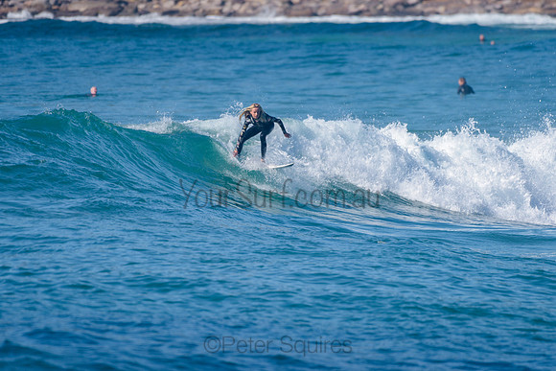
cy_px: 158
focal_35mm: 613
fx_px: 9466
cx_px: 282
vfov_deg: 2.2
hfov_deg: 3.4
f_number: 5.6
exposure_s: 1/2000
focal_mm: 500
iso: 160
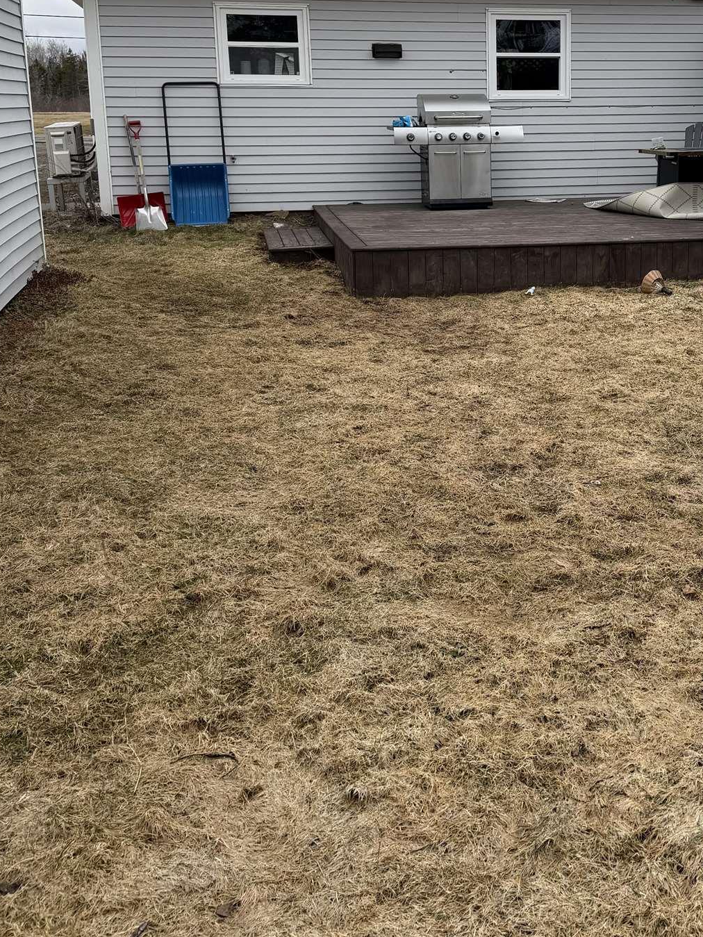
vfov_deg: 45.1
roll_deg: +1.7
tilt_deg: -10.7
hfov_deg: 34.6
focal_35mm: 41
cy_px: 315
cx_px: 501
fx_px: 1110
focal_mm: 6.76
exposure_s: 1/3145
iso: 80
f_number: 1.78
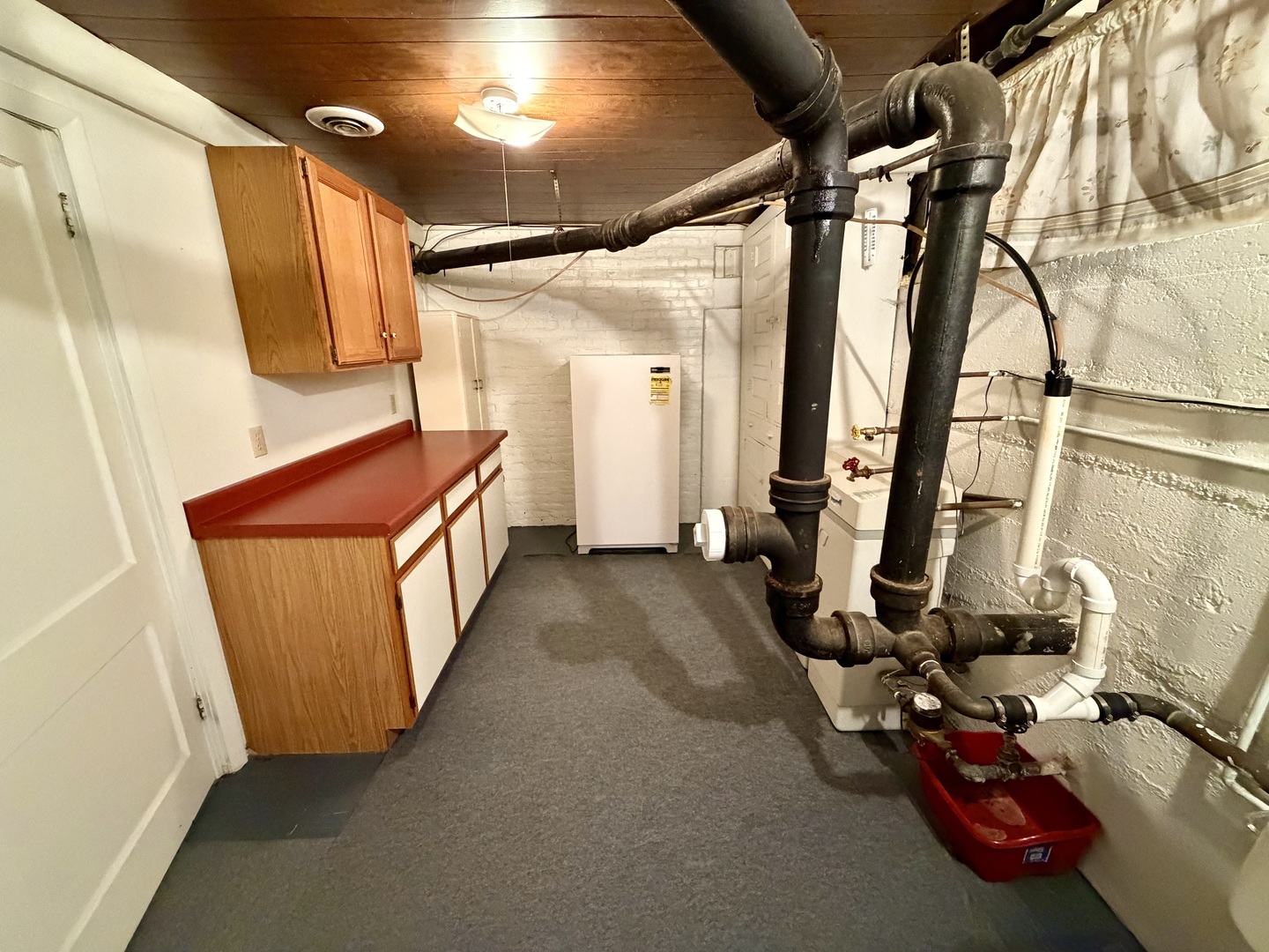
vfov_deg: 85.7
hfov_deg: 102.1
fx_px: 513
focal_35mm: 14
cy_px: 476
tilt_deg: -15.0
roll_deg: +1.5
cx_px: 634
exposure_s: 1/60
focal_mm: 2.22
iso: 1000
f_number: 2.2
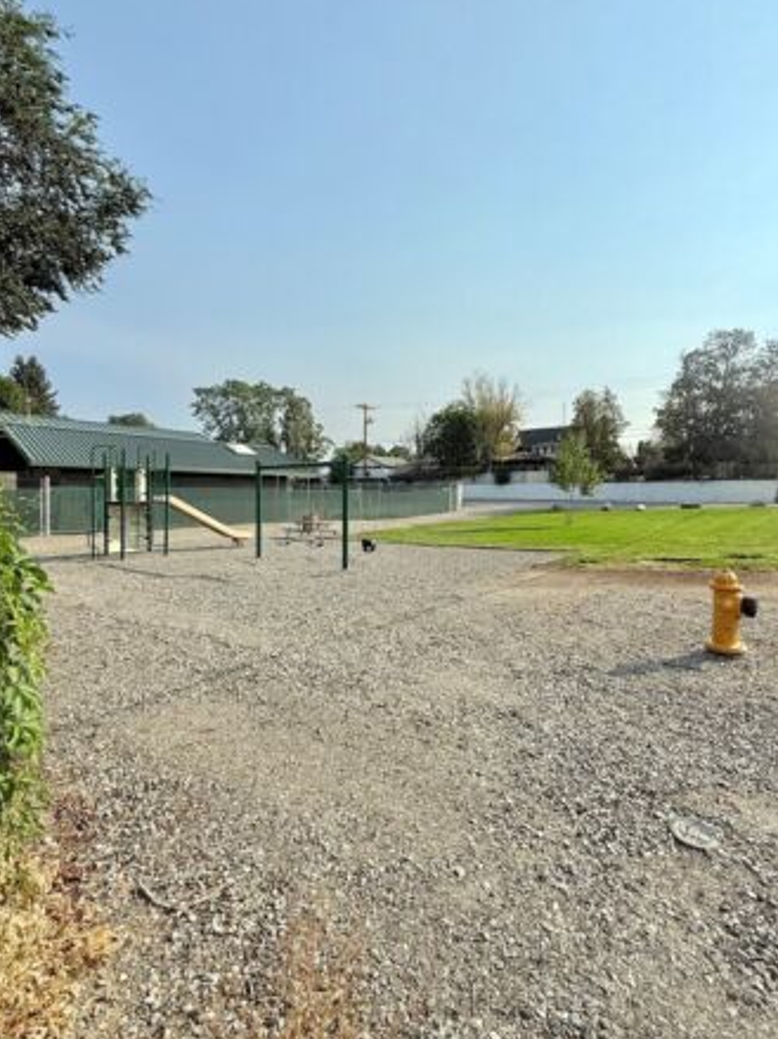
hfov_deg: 74.6
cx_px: 419
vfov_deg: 91.0
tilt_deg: +0.0
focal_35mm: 17
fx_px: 510
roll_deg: +0.4
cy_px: 503
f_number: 2.2
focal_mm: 2.22
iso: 50
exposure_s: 1/3460
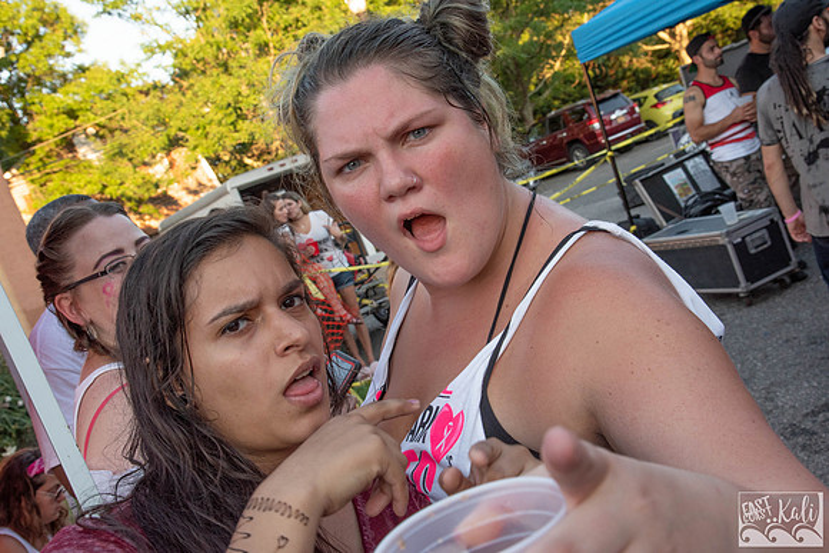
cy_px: 276
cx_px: 414
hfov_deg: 48.4
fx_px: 921
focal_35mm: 40
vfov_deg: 33.4
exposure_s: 1/250
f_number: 10
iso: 1000
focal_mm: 40
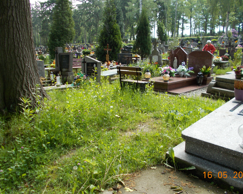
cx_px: 128
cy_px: 96
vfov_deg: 50.0
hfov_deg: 60.4
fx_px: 209
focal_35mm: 29
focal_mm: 4.6
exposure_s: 1/200
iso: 80
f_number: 3.2
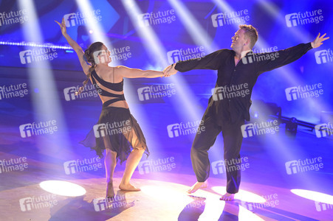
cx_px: 166
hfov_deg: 16.8
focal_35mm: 122
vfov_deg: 11.2
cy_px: 110
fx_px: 1128
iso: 6400
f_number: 5
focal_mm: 122
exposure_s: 1/500
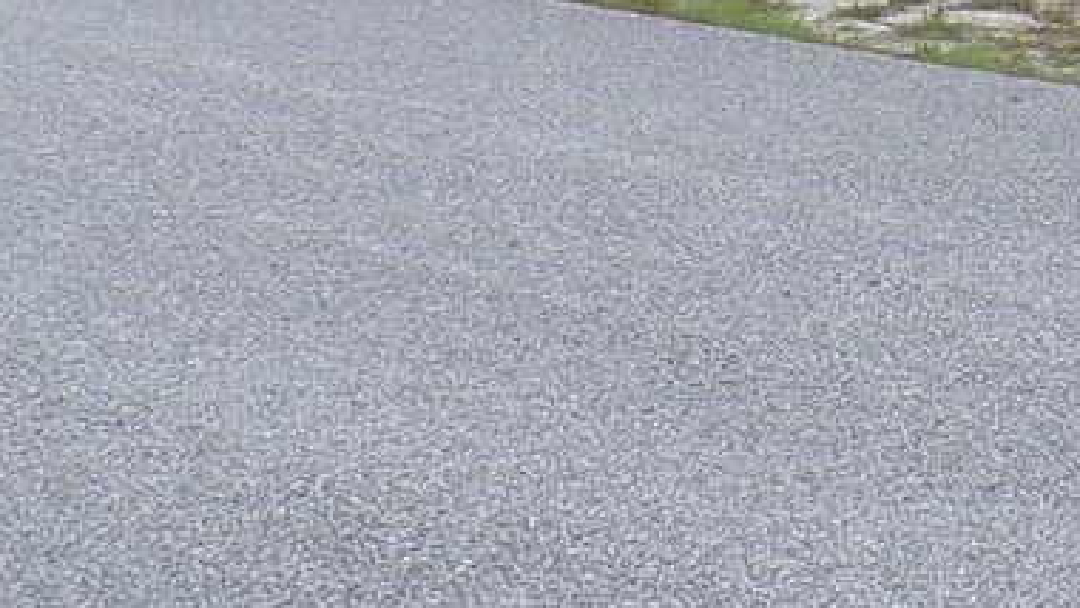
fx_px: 3151
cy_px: -435
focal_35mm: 110
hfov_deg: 17.7
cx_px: 1563
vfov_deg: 10.5
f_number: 4.4
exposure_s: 1/200
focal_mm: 4.3
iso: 100
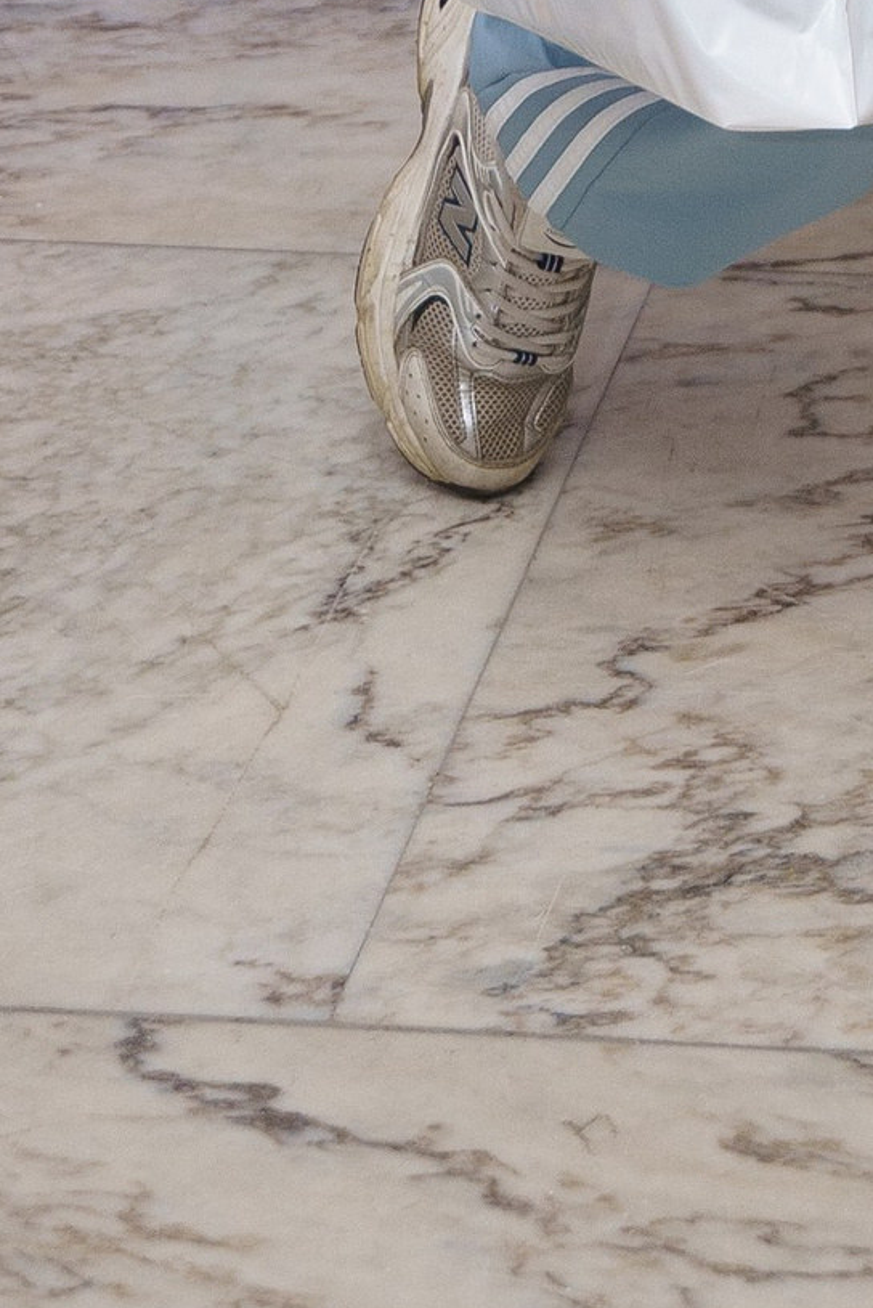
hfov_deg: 8.3
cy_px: -1655
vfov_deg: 11.0
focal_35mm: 162
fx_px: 5887
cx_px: 1284
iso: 800
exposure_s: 1/250
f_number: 3.2
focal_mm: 34.4
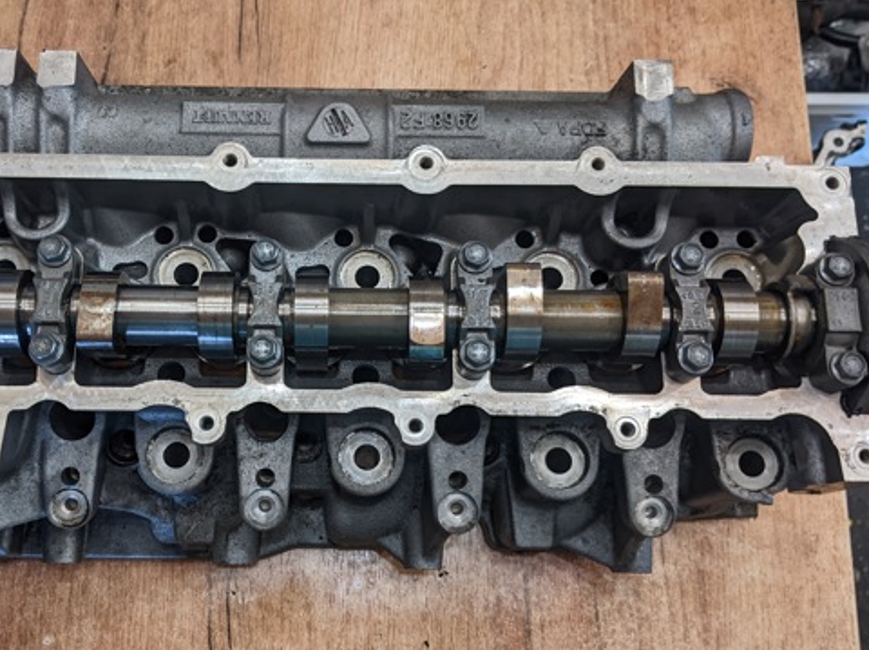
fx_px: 903
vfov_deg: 39.6
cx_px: 333
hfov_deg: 50.9
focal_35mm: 36
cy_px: 343
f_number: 1.8
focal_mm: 4.44
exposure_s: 1/25
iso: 57
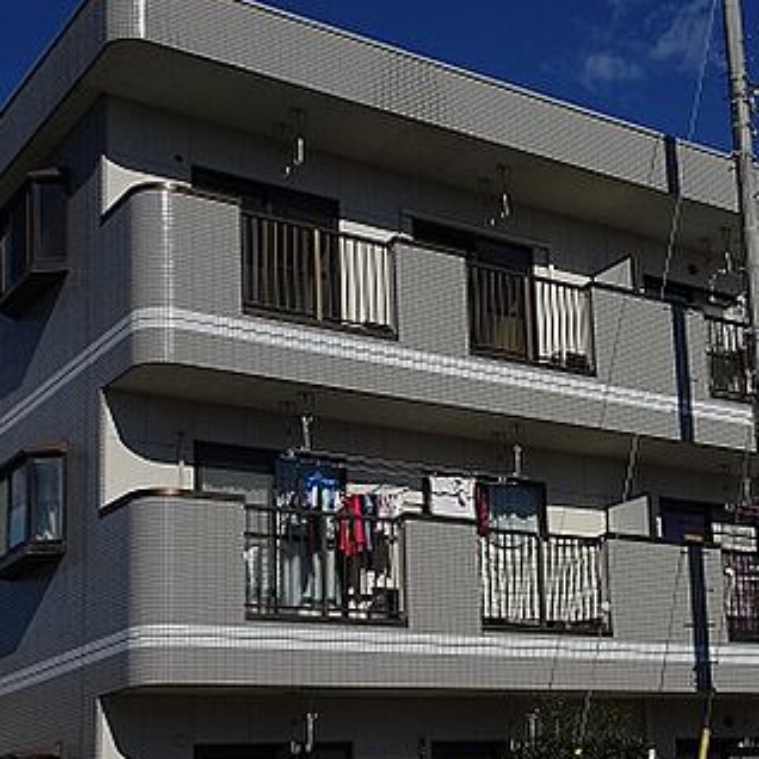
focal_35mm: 57
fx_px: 1414
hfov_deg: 29.4
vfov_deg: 29.8
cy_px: 516
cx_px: 609
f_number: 4
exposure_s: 1/2000
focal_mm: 5.43
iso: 80
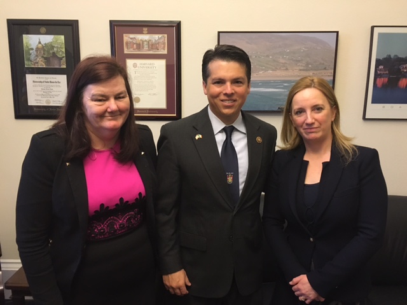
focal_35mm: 29
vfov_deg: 48.2
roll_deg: -0.5
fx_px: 341
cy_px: 152
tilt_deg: -11.1
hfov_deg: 61.7
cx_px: 204
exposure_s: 1/20
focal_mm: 4.15
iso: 200
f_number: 2.2
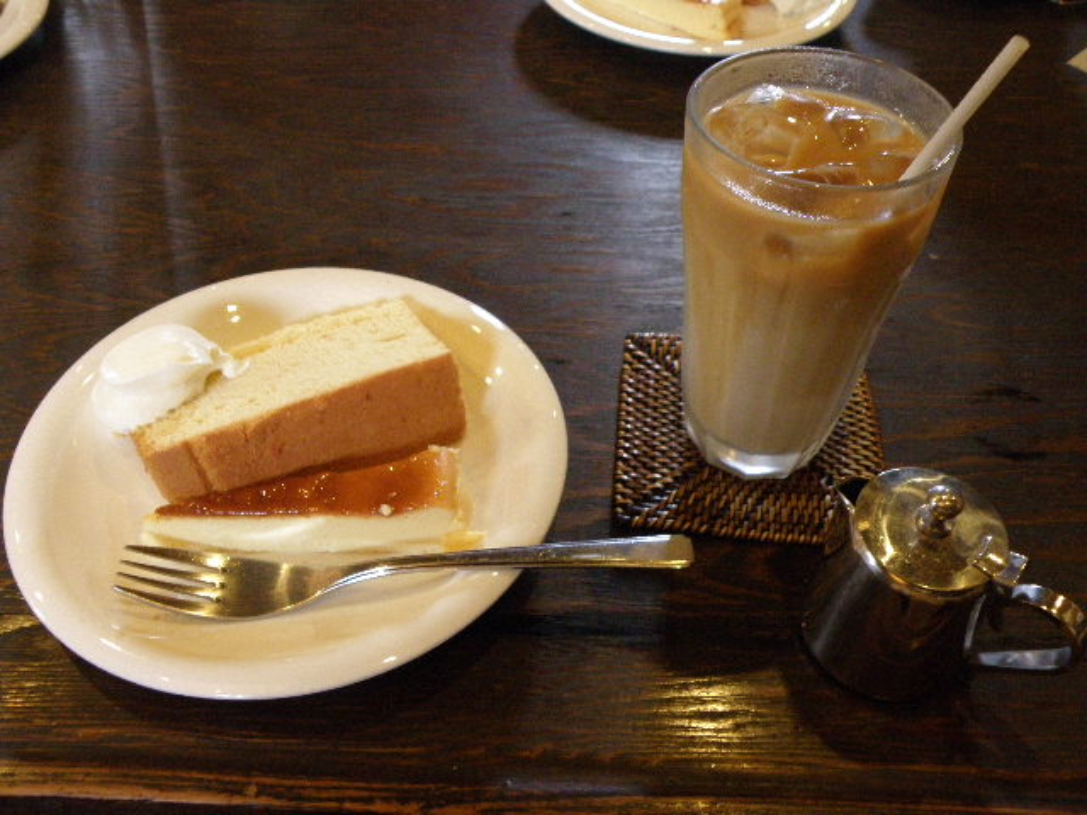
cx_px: 544
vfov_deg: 42.9
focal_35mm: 33
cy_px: 408
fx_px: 1036
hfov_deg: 55.4
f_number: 3.1
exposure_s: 1/8
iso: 400
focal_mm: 6.02
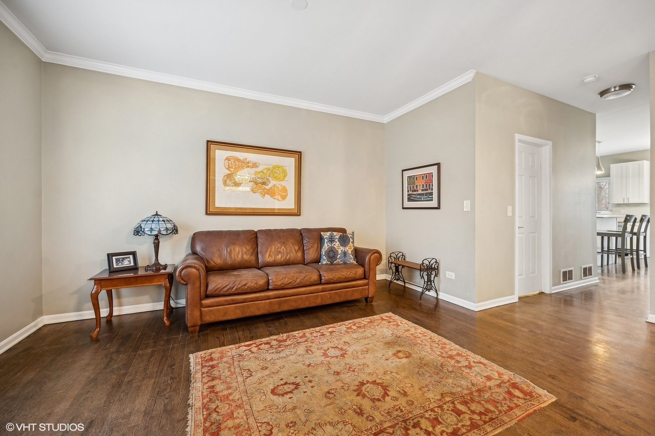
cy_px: 218
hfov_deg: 104.3
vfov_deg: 81.2
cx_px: 328
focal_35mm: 14
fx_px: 255
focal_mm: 14
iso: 200
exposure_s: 1/2.5
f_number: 5
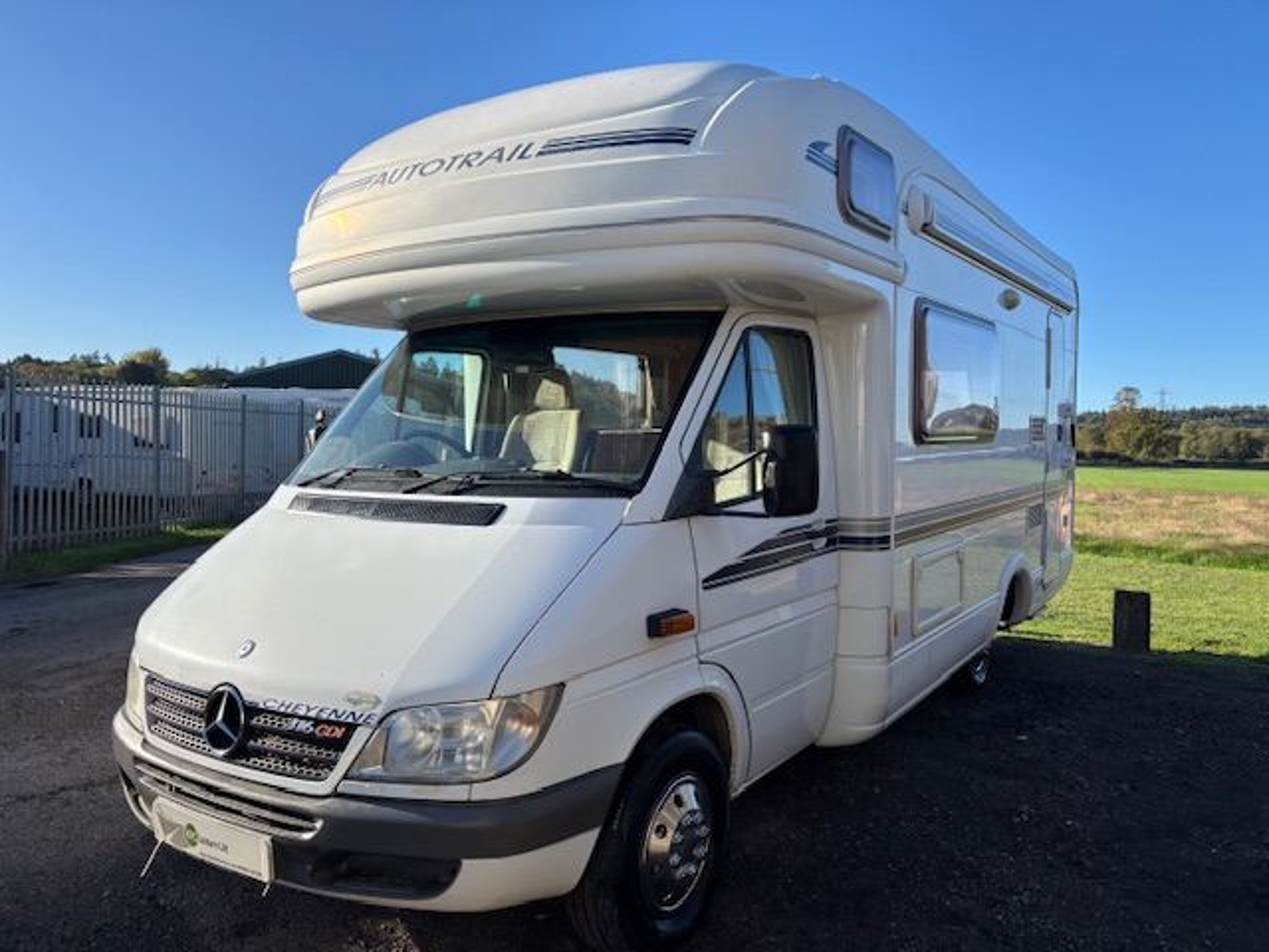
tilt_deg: -0.8
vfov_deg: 53.1
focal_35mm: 26
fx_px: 953
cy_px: 476
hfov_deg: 67.3
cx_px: 634
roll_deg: -2.0
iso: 50
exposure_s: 1/2242
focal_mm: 5.96
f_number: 1.6
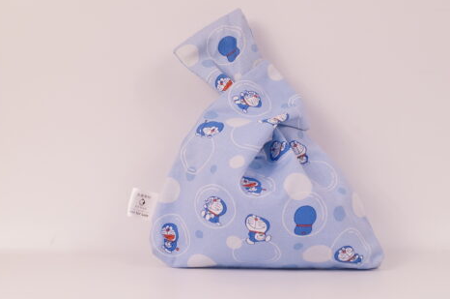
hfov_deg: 34.5
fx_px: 724
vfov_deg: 23.3
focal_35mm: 58
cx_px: 214
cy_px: 152
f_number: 8
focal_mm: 30
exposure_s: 1/200
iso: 800
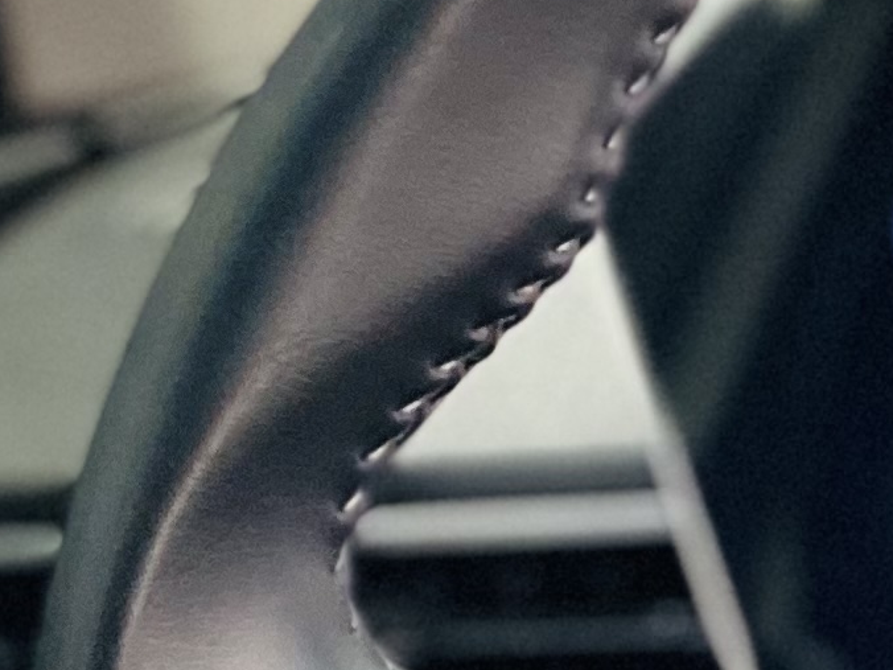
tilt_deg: -19.7
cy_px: 900
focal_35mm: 155
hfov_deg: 11.8
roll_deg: +3.8
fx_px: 3999
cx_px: 1605
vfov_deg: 9.4
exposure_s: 1/25
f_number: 1.8
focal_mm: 4.25
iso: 1000
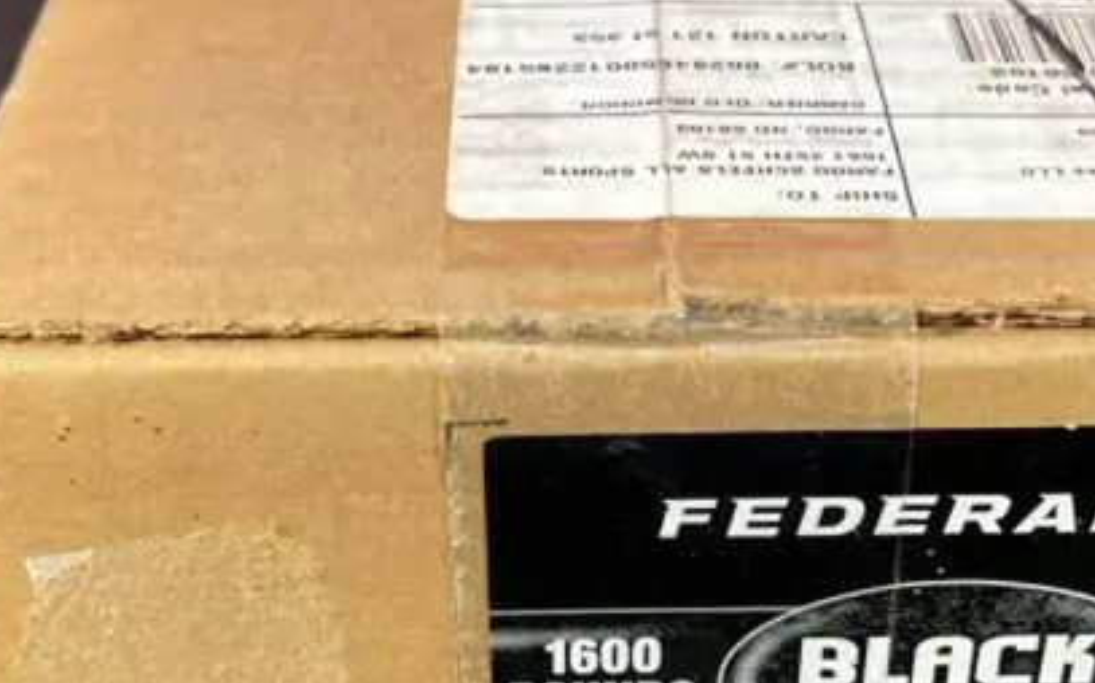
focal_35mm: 65
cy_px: 363
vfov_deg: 20.0
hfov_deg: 31.5
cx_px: 565
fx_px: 1939
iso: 50
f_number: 1.5
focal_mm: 5.7
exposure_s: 1/120
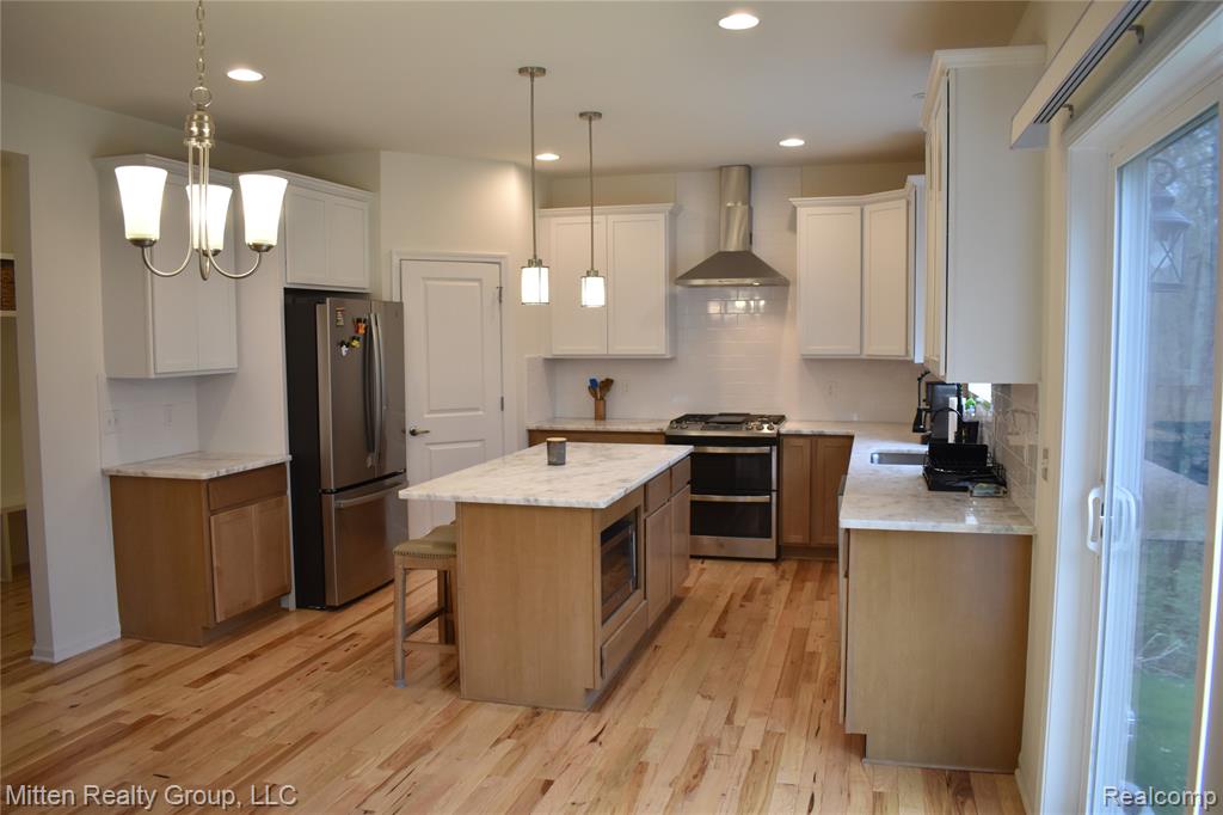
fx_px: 917
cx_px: 612
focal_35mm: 27
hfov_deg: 67.4
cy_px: 408
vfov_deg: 47.9
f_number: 3.5
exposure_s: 1/125
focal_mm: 18
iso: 800
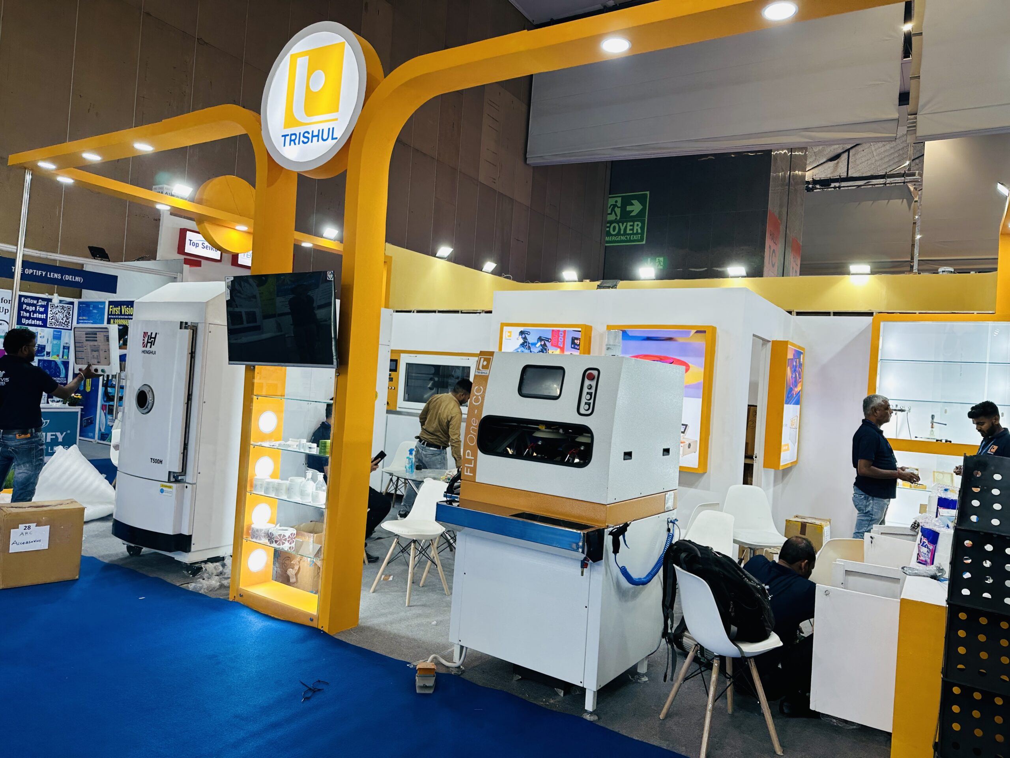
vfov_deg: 56.8
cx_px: 505
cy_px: 379
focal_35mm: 24
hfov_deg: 71.6
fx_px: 700
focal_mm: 6.86
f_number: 1.78
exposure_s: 1/119
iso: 64
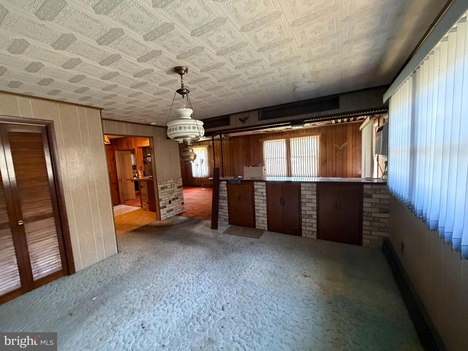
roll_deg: +3.9
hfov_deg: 102.1
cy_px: 176
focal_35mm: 14
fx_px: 189
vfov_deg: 85.7
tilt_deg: -5.0
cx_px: 234
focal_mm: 2.22
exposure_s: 1/60
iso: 800
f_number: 2.2
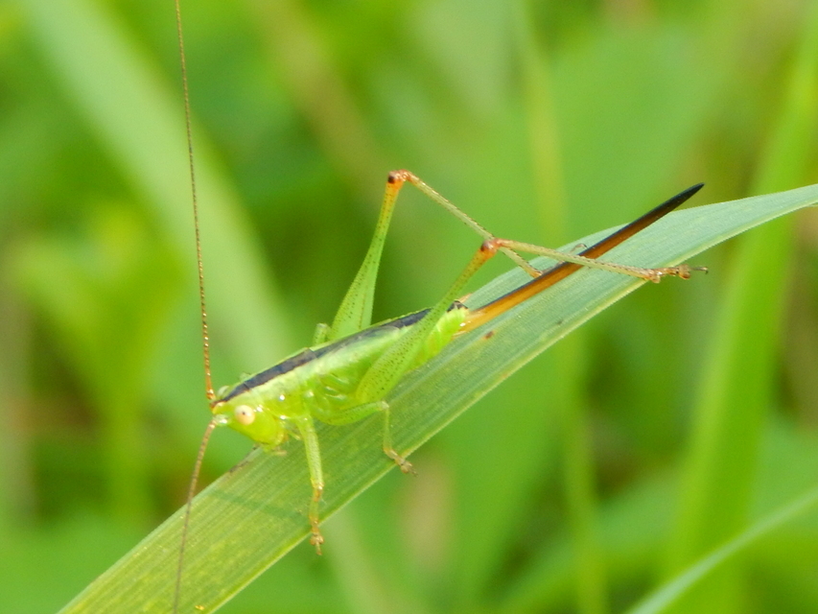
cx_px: 409
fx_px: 6594
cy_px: 307
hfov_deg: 7.1
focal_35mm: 279
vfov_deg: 5.3
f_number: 5.7
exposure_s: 1/30
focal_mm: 50.1
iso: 140
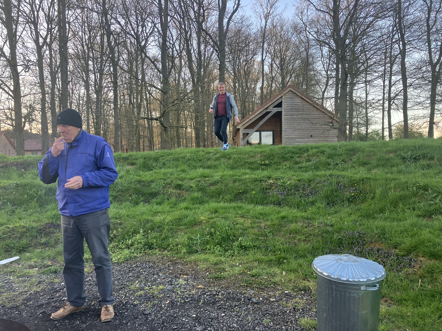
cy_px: 166
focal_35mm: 28
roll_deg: +0.2
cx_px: 221
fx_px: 358
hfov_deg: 63.4
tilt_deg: -0.2
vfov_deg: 49.7
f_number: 1.8
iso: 40
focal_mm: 3.99
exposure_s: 1/121
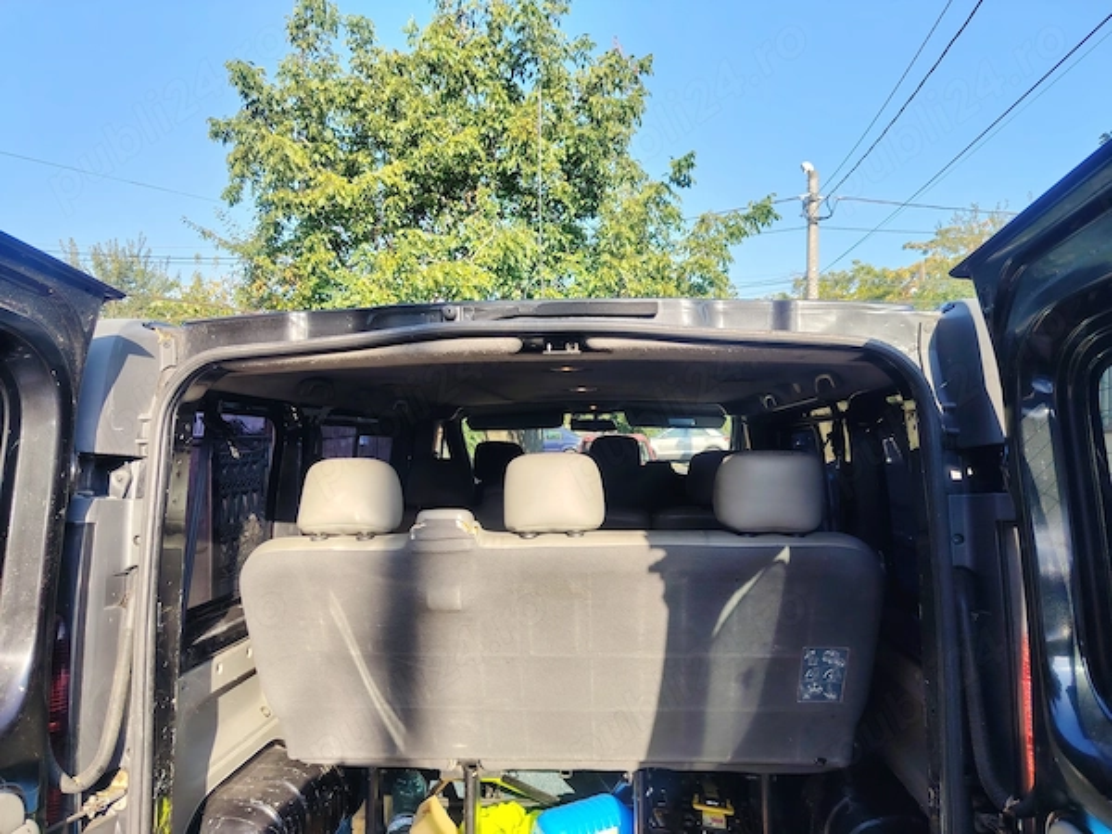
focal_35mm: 24
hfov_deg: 71.6
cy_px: 417
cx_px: 556
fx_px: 771
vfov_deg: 56.8
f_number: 1.75
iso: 100
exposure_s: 1/253
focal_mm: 5.25
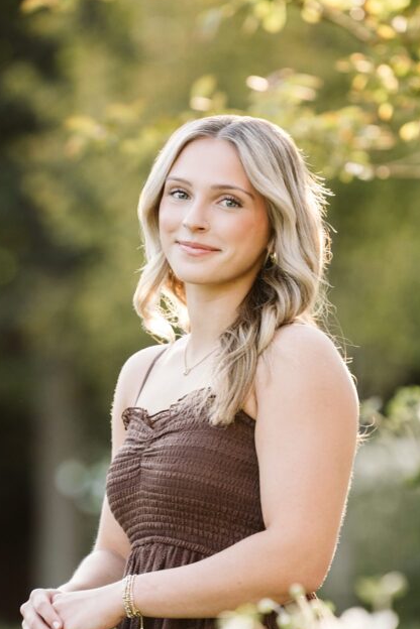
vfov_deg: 6.3
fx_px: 5740
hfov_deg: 4.2
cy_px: 398
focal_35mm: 328
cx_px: 208
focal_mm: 200
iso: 500
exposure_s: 1/500
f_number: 3.5
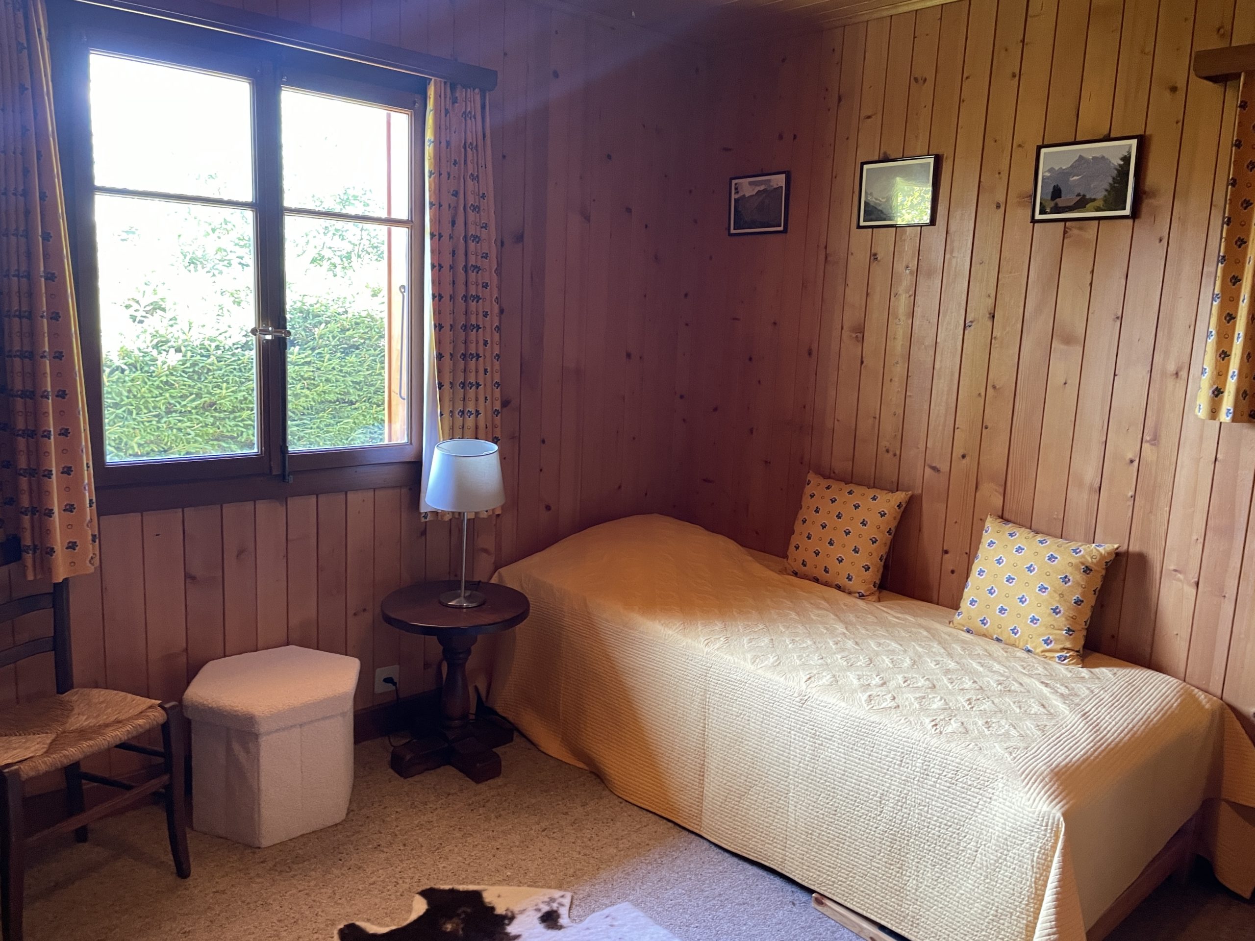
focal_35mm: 26
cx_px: 628
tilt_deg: -9.0
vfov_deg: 53.1
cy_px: 470
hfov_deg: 67.3
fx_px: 943
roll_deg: -3.2
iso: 250
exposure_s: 1/50
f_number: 1.6
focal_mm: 4.2
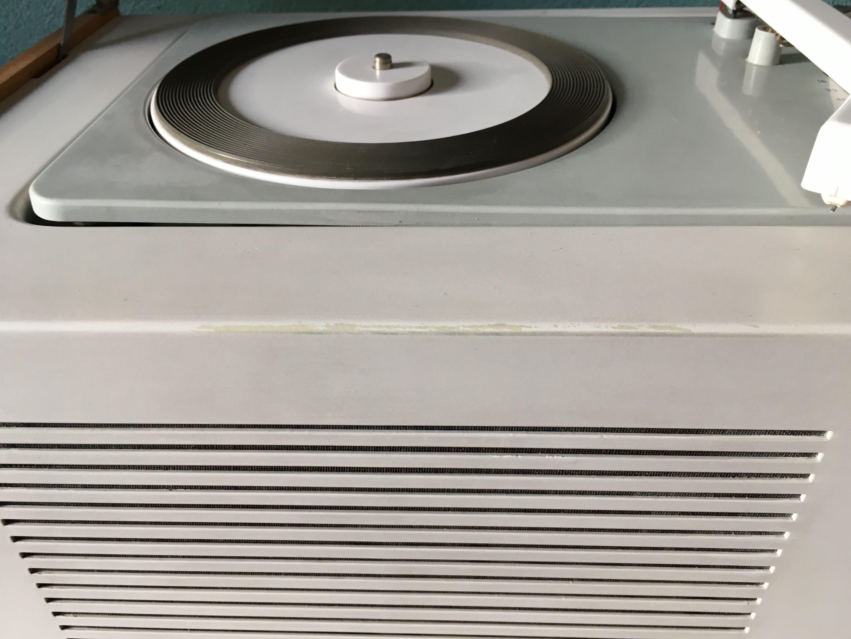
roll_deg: -1.6
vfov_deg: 48.2
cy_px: 320
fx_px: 713
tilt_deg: -36.3
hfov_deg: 61.7
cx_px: 426
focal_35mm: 29
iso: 32
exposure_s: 1/33
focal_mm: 4.15
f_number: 2.2
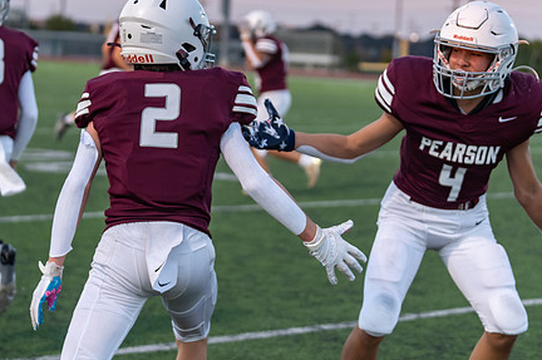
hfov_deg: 18.3
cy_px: 101
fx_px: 1684
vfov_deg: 12.2
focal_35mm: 112
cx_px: 245
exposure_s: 1/1250
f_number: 2.8
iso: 1000
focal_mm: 70
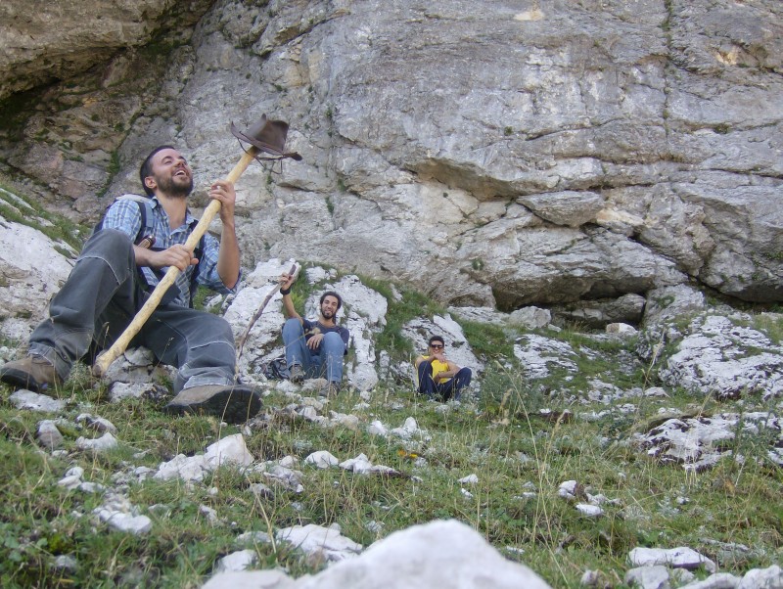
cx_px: 392
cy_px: 294
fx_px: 815
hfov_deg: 51.3
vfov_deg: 39.7
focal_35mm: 36
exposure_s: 1/287
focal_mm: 6
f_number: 2.8
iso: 100
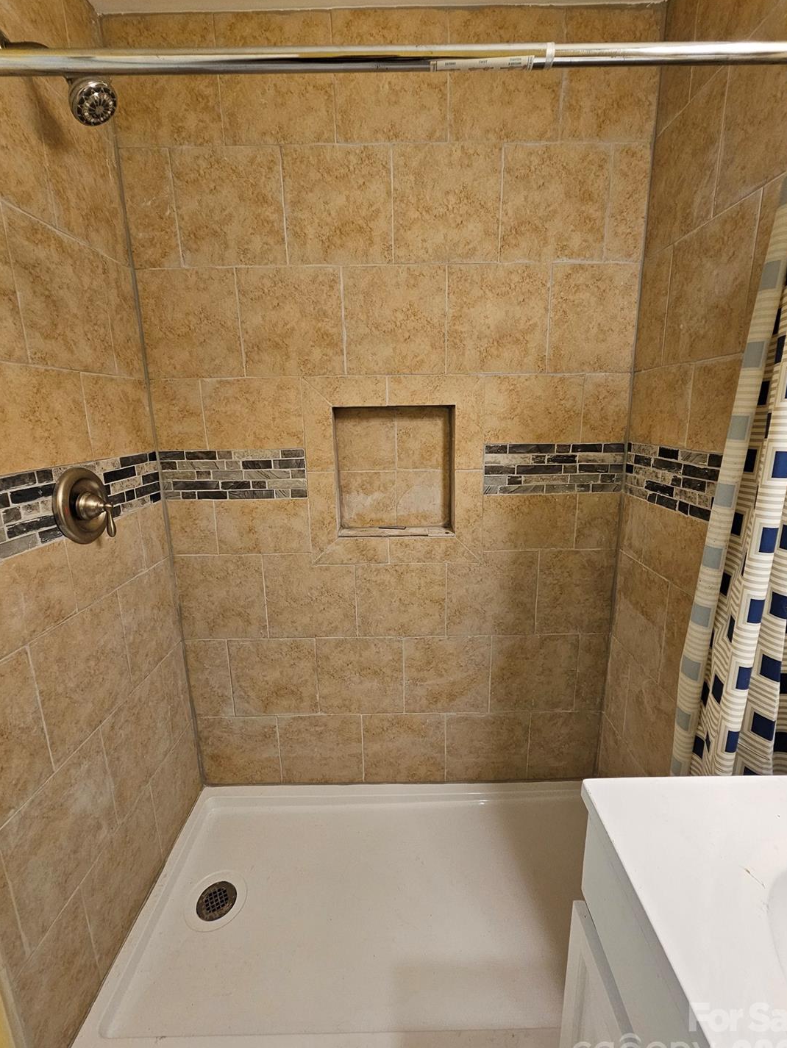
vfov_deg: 102.1
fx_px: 424
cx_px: 397
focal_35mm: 14
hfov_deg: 85.7
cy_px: 520
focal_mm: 2.2
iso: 200
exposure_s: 1/60
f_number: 2.2
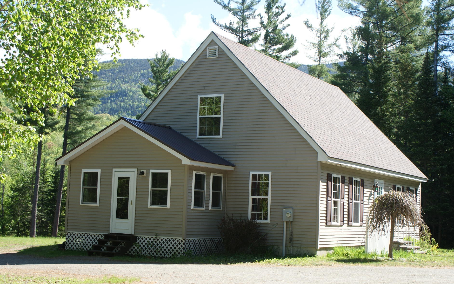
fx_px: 675
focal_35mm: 55
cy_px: 132
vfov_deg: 23.8
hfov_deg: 37.2
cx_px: 227
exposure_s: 1/160
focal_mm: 35
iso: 100
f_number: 5.6
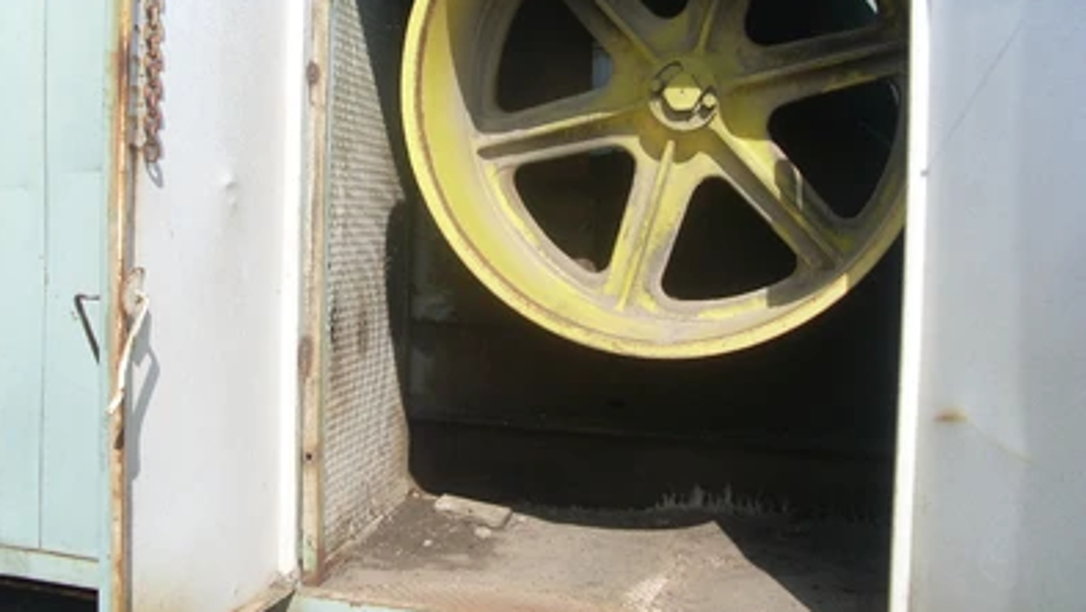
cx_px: 546
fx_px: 1210
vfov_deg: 28.3
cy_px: 223
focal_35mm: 42
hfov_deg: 48.3
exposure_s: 1/250
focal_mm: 6.3
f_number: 7.7
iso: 80
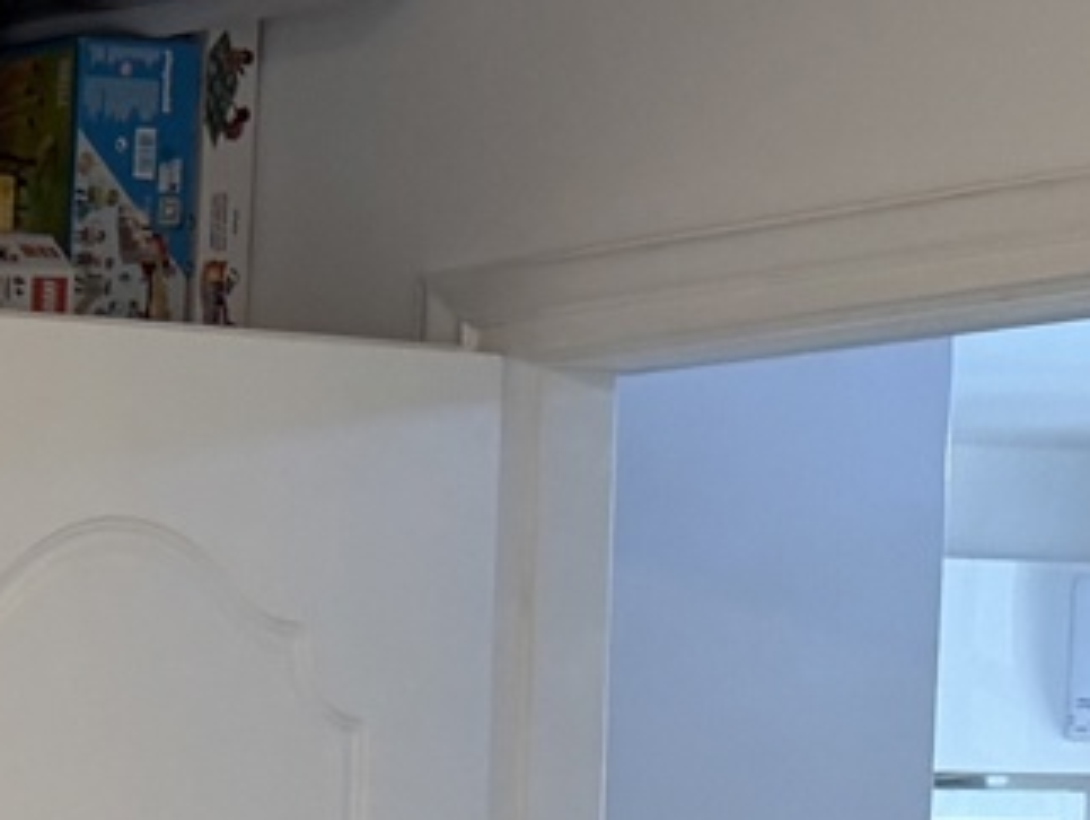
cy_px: 1186
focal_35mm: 143
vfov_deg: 10.1
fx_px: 4506
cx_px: -1872
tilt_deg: -4.2
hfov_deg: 10.8
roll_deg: +0.3
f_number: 1.78
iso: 160
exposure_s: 1/100
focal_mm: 6.76
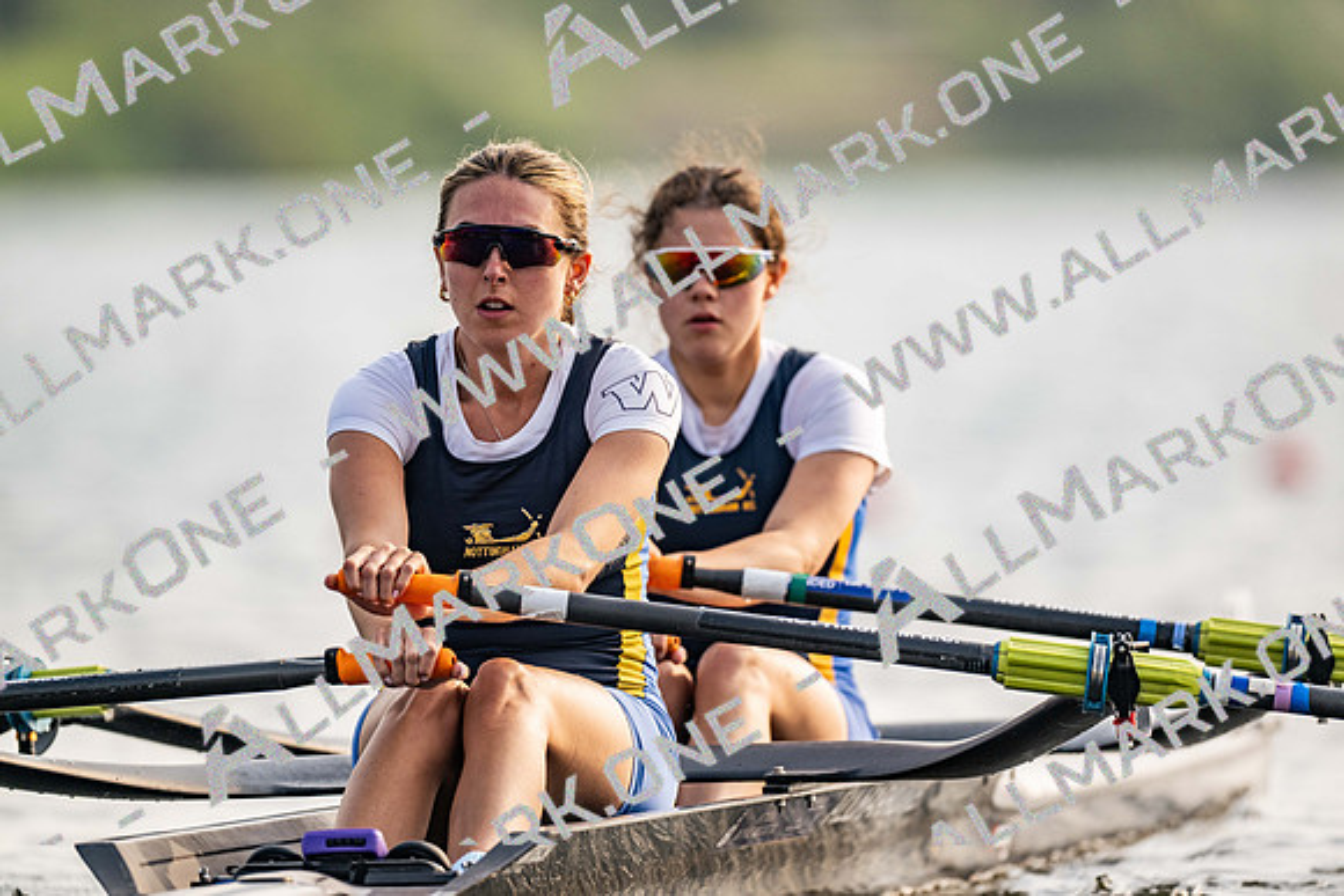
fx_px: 22404
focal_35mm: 600
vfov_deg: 2.3
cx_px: 672
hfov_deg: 3.4
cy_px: 448
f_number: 4
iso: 320
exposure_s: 1/2500
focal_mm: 600
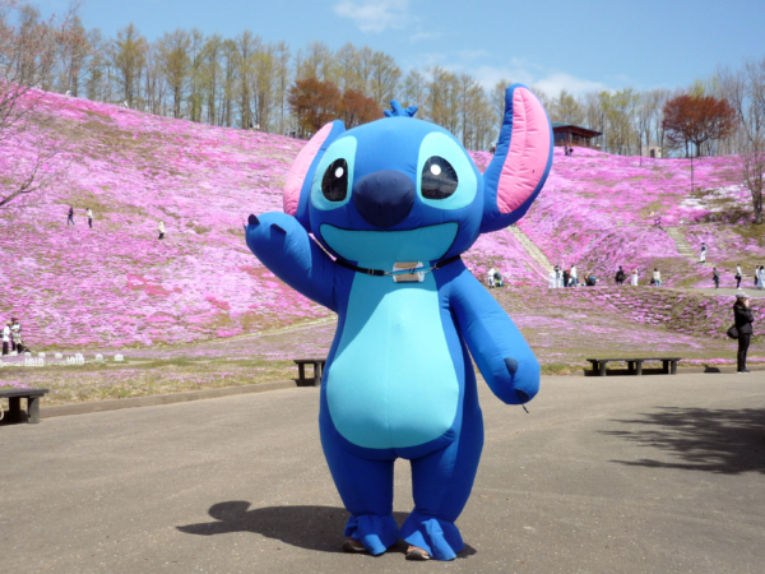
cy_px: 287
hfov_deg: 49.0
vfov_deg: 37.7
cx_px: 382
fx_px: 840
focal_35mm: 38
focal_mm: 6.3
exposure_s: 1/1000
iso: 100
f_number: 2.9
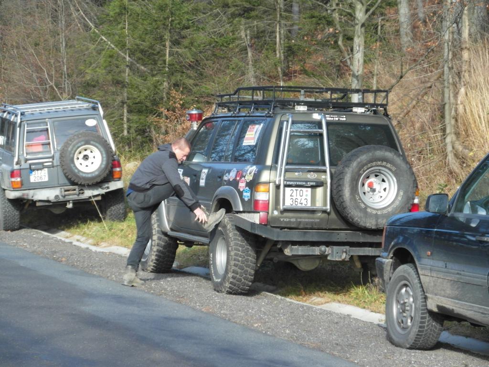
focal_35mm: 178
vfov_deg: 8.3
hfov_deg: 11.1
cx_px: 244
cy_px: 184
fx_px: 2515
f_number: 4.4
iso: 100
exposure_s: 1/180
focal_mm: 28.9
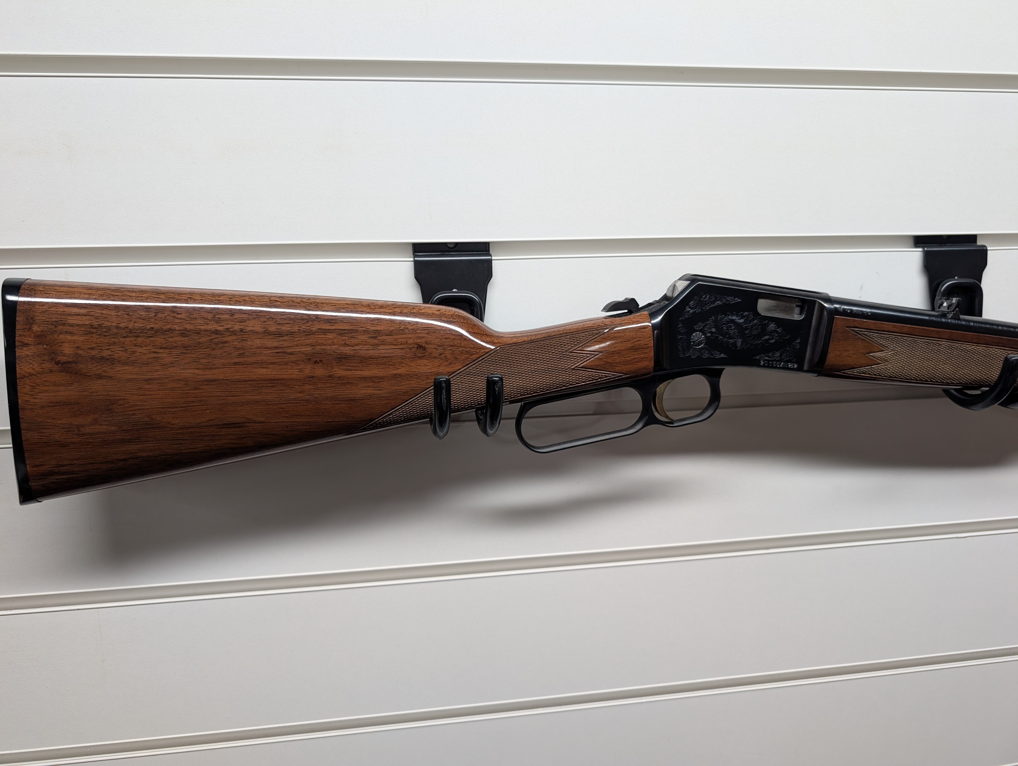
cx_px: 509
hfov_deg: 71.5
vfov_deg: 56.9
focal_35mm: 24
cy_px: 383
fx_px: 707
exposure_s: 1/88
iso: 62
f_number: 1.68
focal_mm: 6.9
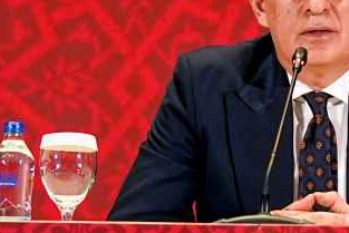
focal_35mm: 319
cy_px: 108
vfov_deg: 4.3
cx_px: 307
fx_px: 3094
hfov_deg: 6.4
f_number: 2.8
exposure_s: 1/250
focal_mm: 78
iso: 1250
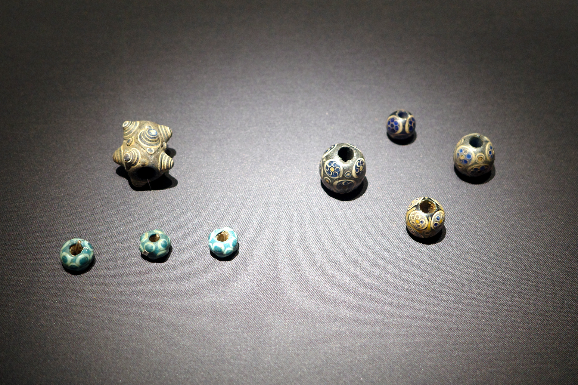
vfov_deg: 33.4
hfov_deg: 48.5
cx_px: 289
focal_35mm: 40
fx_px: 642
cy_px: 192
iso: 800
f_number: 2.8
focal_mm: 26
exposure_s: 1/40
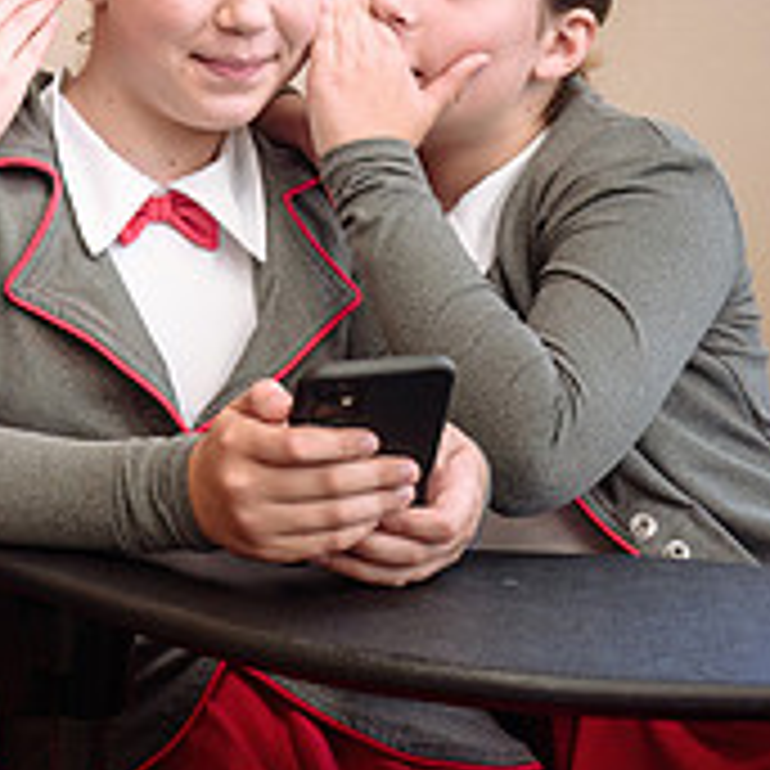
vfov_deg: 18.4
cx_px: -243
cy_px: 199
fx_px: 2366
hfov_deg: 17.3
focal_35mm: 94
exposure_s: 1/125
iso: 500
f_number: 3.2
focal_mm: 28.5
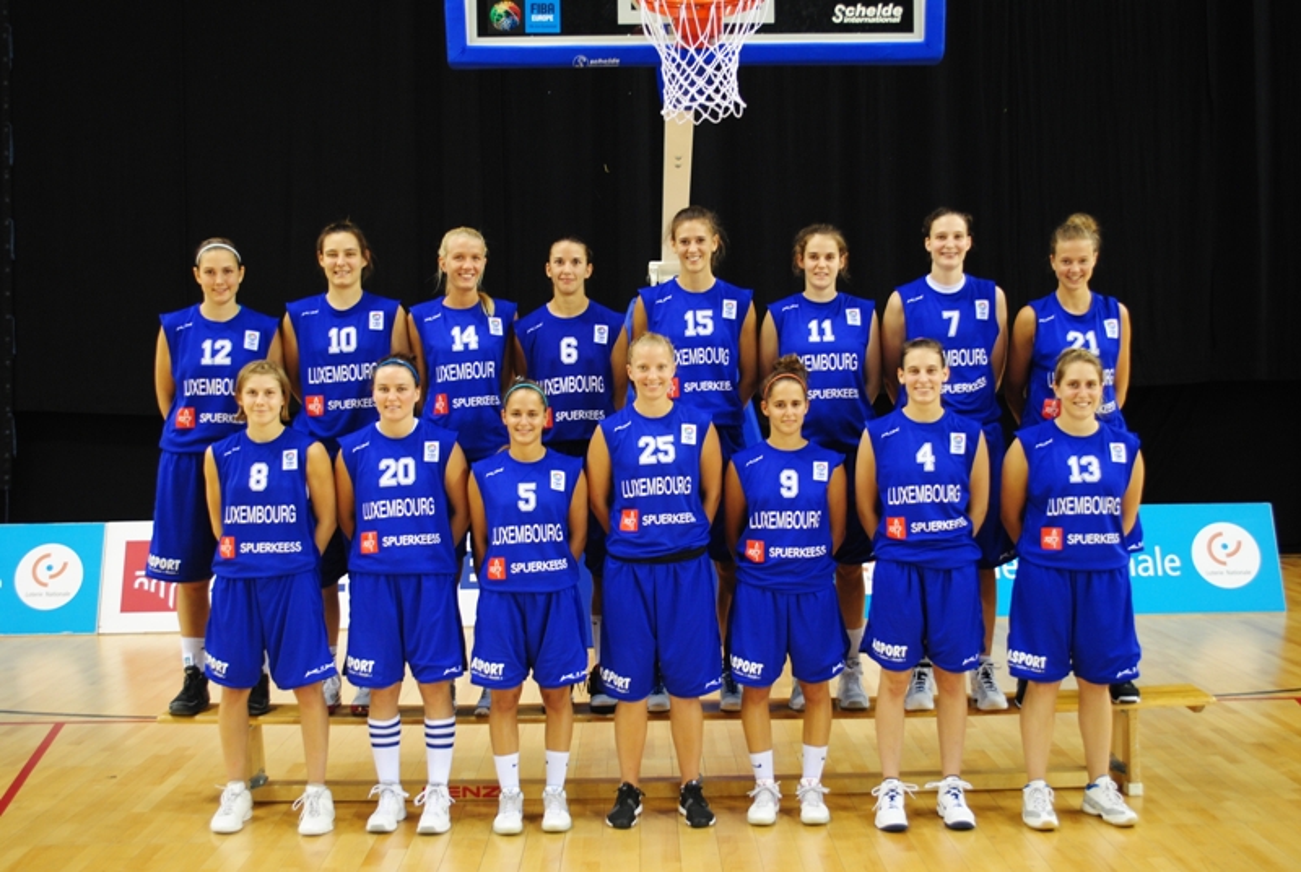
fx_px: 1629
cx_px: 650
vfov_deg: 30.0
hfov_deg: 43.5
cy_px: 436
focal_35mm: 45
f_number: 4.5
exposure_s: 1/30
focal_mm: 30
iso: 400
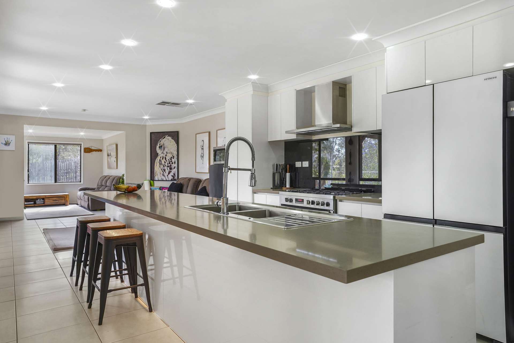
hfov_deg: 76.1
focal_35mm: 23
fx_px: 328
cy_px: 172
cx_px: 257
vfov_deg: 55.1
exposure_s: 1/8
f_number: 7.1
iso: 800
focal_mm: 23
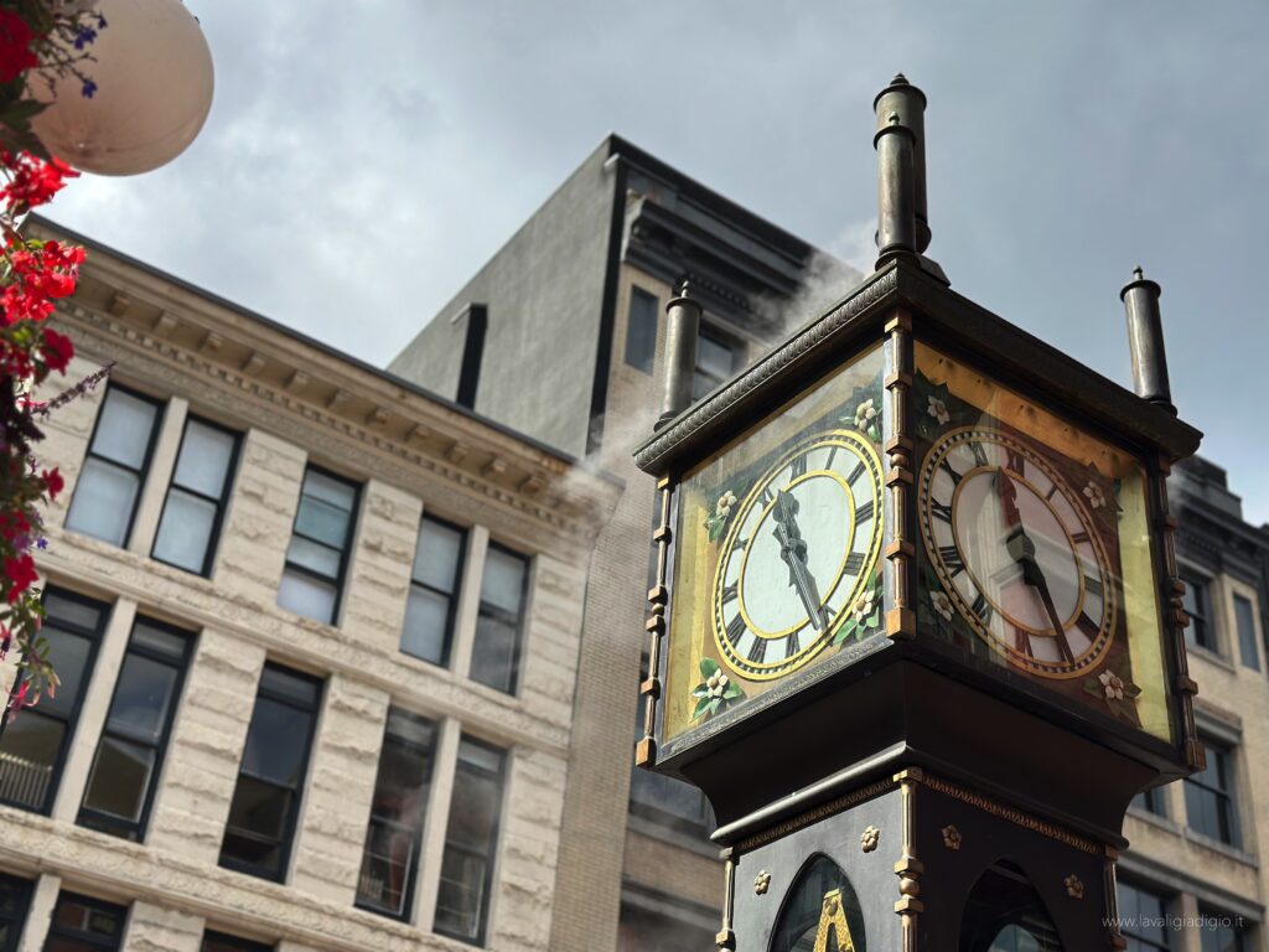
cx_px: 634
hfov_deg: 39.7
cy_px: 476
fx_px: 1760
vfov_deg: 30.3
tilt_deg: +32.9
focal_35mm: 48
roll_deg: -5.3
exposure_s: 1/4367
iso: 100
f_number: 1.78
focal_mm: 6.86
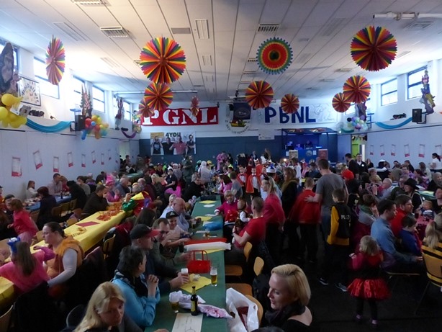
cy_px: 166
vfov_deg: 54.9
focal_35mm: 25
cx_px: 221
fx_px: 319
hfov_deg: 69.4
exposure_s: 1/125
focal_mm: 4.5
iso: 1600
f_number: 2.8
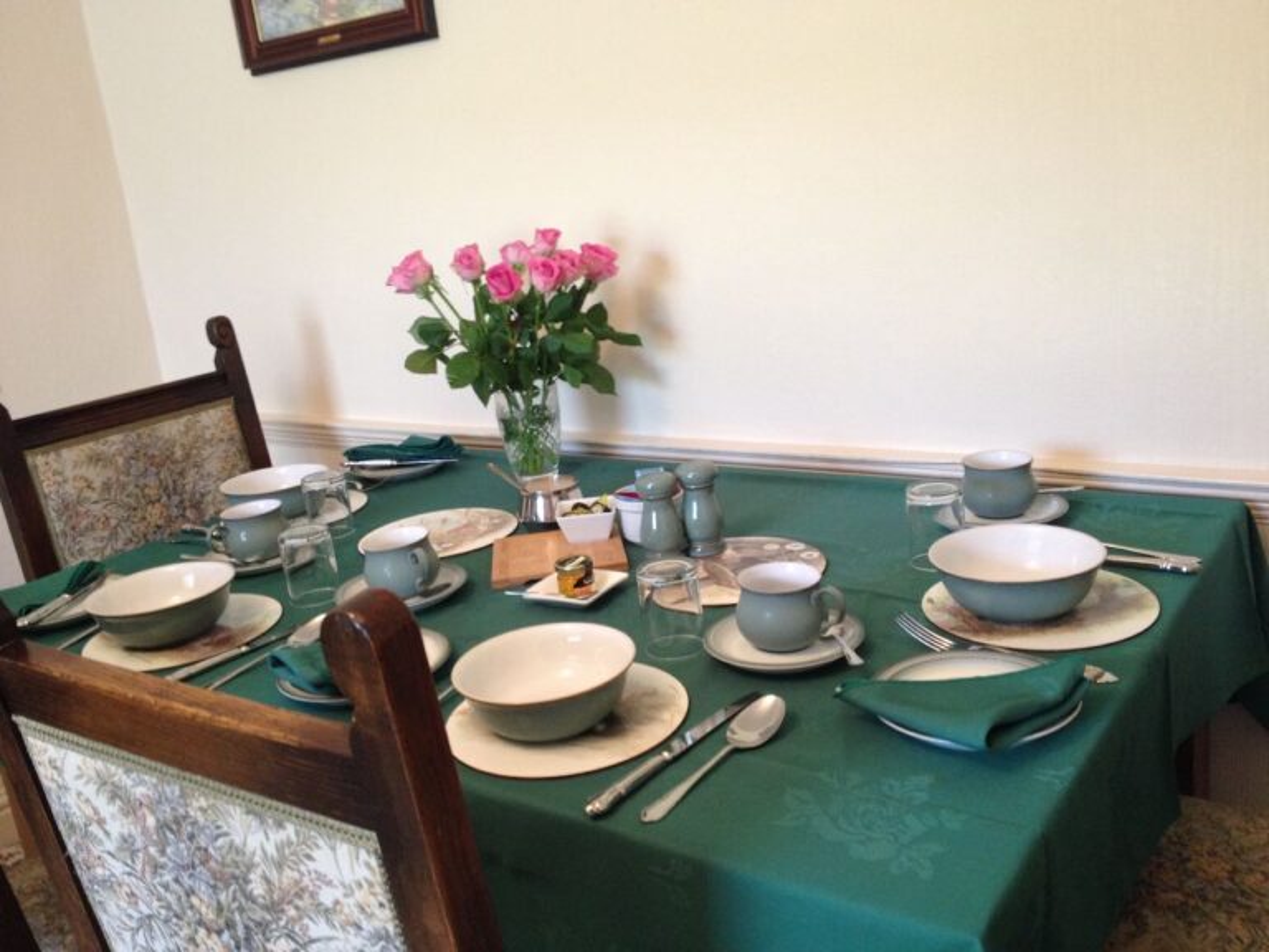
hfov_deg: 52.6
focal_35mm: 35
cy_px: 476
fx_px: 1283
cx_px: 634
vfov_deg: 40.7
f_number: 2.4
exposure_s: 1/20
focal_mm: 4.28
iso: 160
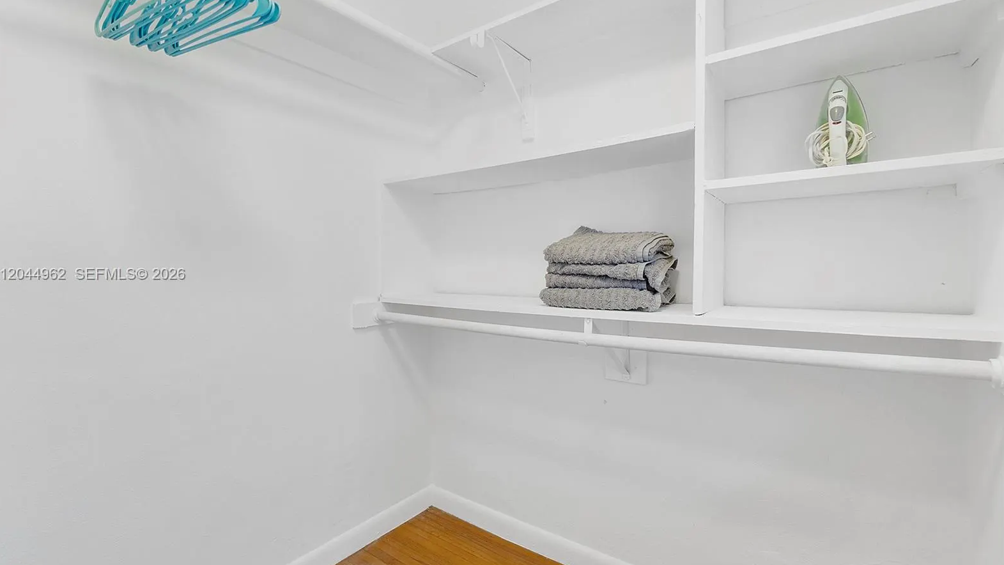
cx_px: 497
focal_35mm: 16
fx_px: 426
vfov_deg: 67.1
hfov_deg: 99.4
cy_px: 275
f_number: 9
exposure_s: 1/8
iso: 160
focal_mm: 10
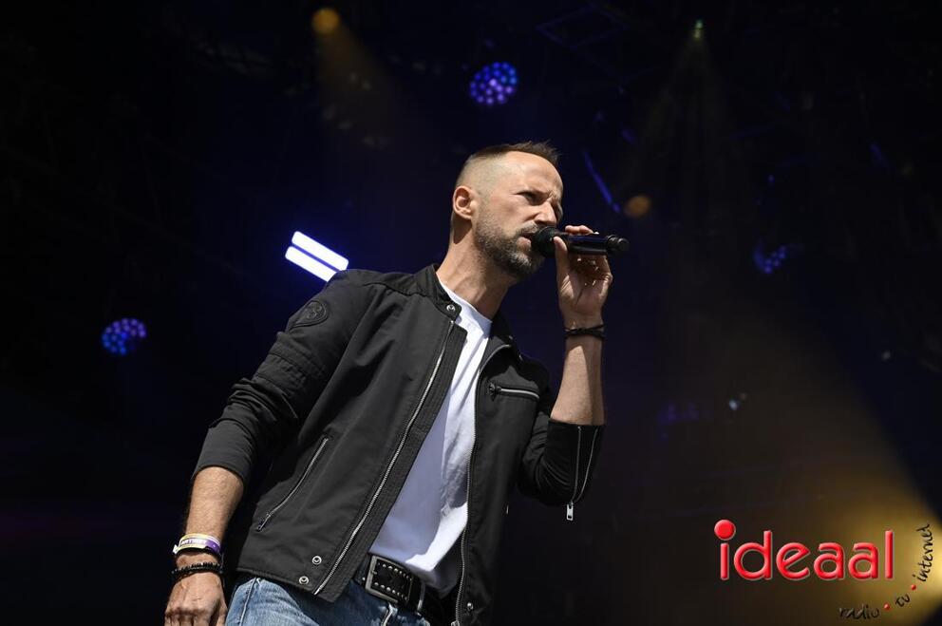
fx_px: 2875
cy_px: 313
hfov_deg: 18.6
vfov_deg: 12.4
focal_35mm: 110
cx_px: 471
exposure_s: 1/1250
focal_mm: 110
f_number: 9
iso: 400
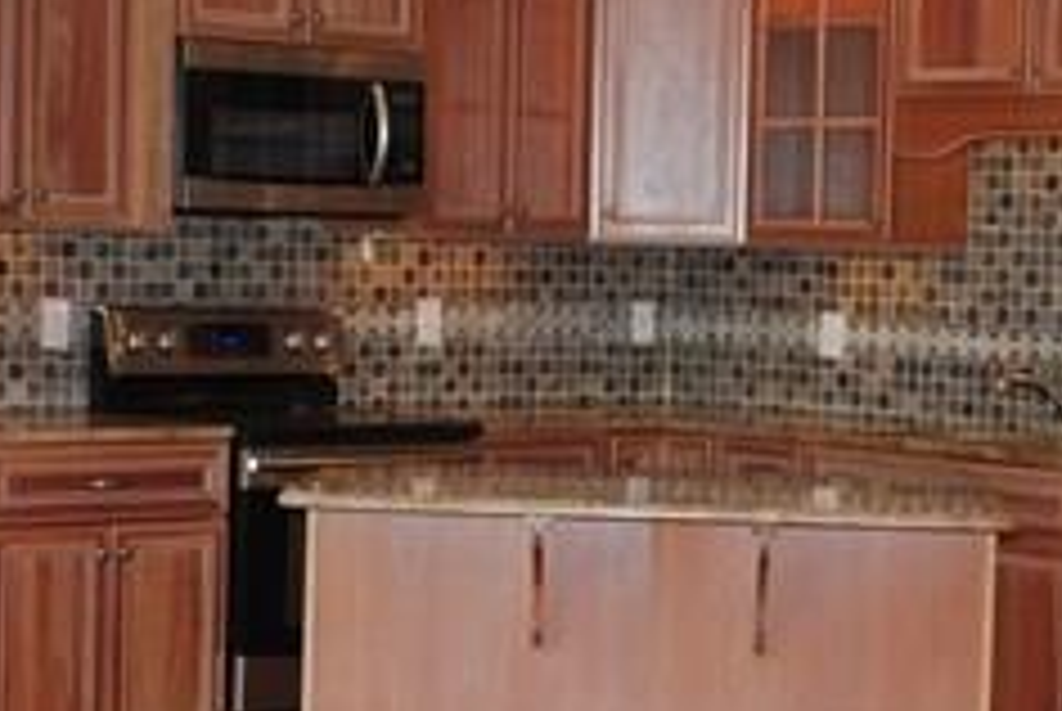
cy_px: 504
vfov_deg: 12.0
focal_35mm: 114
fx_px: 3367
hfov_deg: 17.9
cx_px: 608
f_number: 4
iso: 400
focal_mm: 28
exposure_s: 1/60
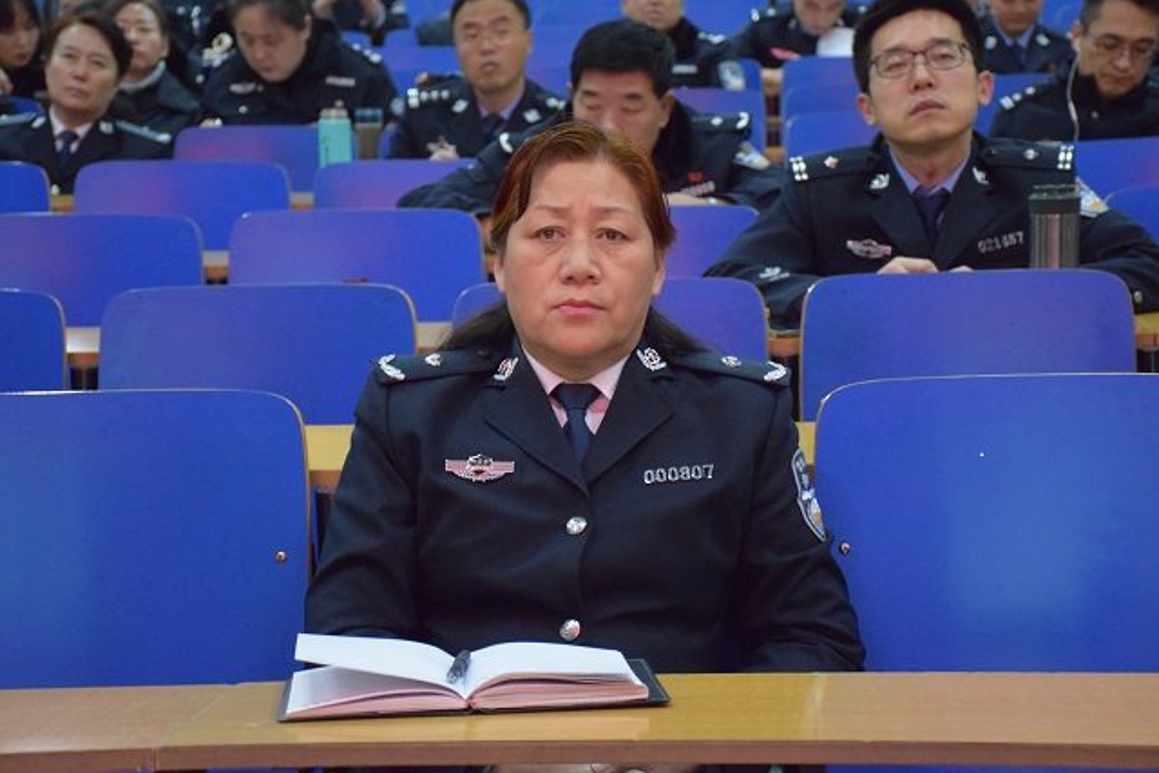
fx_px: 2544
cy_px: 386
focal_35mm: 79
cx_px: 580
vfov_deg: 17.3
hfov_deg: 25.7
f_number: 4.8
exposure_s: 1/60
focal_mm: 52
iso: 5000
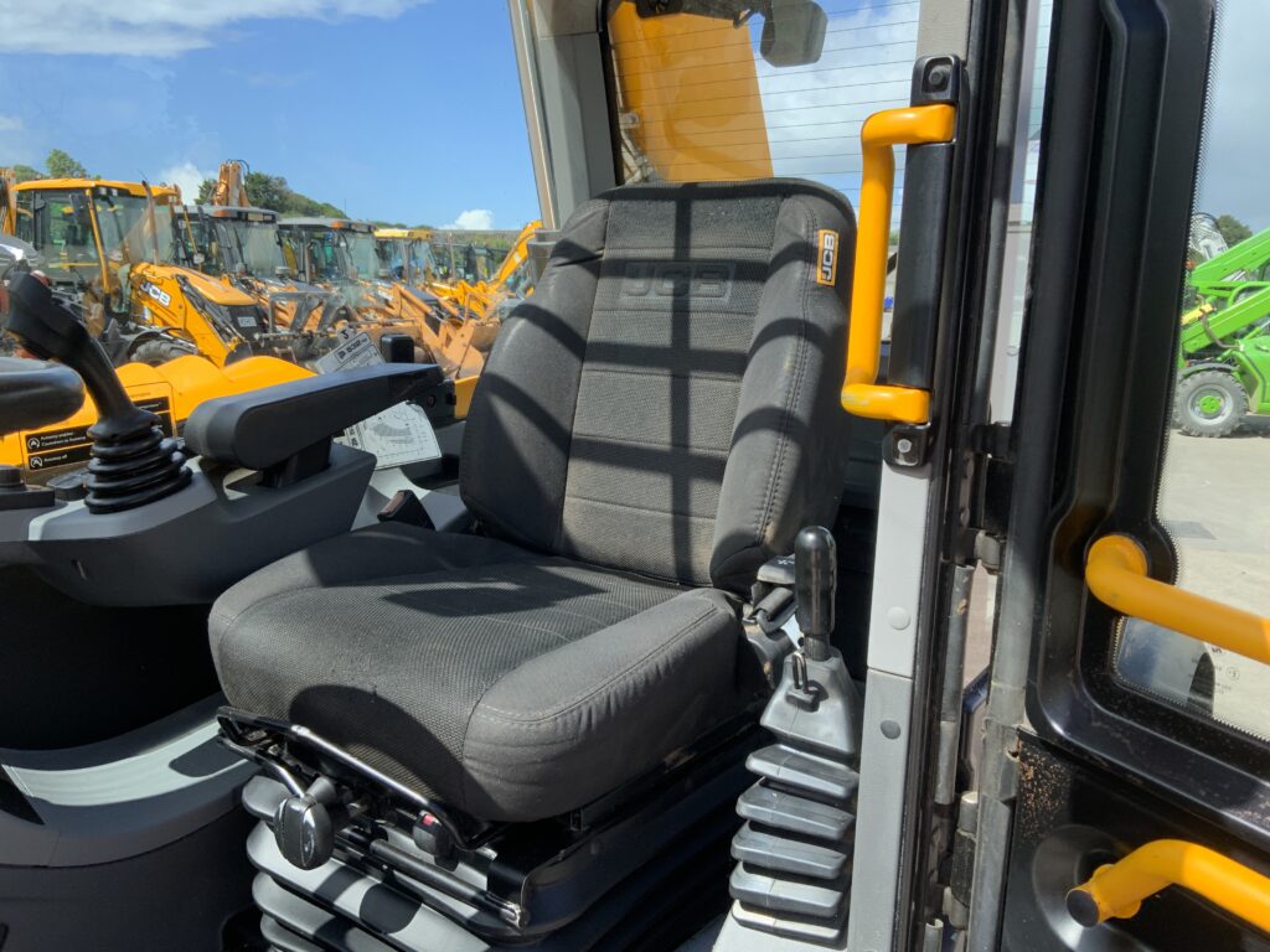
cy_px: 476
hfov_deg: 61.7
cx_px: 635
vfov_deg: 48.2
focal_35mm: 29
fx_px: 1064
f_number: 1.8
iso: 16
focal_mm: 3
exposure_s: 1/586
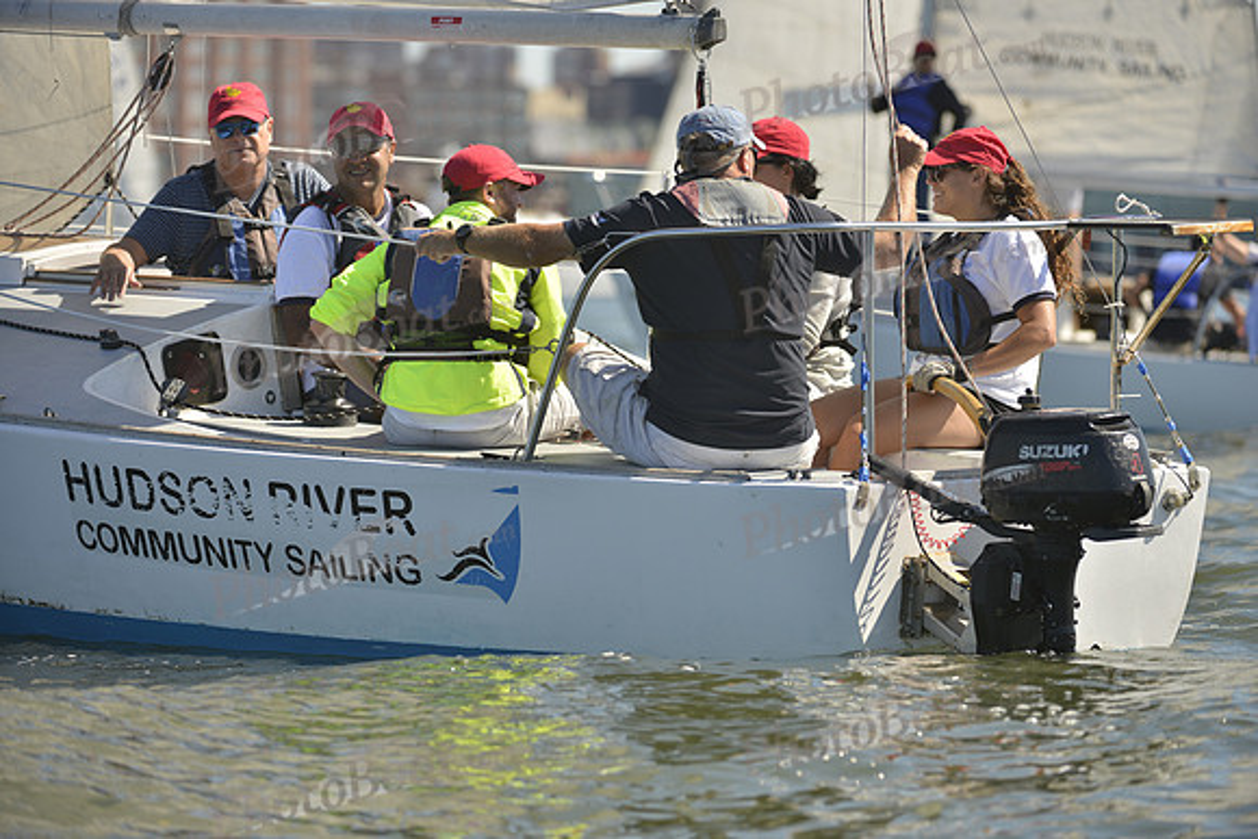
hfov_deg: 10.3
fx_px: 6990
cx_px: 629
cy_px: 420
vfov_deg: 6.9
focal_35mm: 200
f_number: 4
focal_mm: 200
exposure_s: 1/1250
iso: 200
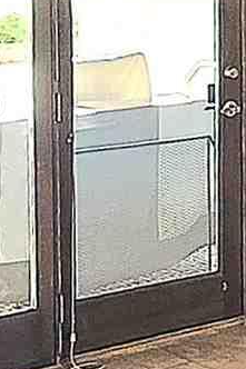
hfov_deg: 10.3
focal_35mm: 125
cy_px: 21
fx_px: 1282
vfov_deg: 16.1
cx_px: 461
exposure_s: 1/60.2
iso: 100
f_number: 2.2
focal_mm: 1.7
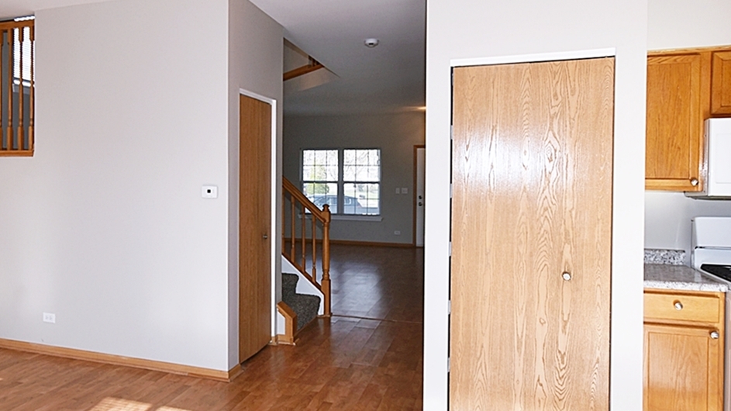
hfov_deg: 68.1
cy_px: 181
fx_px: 523
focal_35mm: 27
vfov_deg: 42.8
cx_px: 250
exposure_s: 1/125
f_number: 5.6
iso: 100
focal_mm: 10
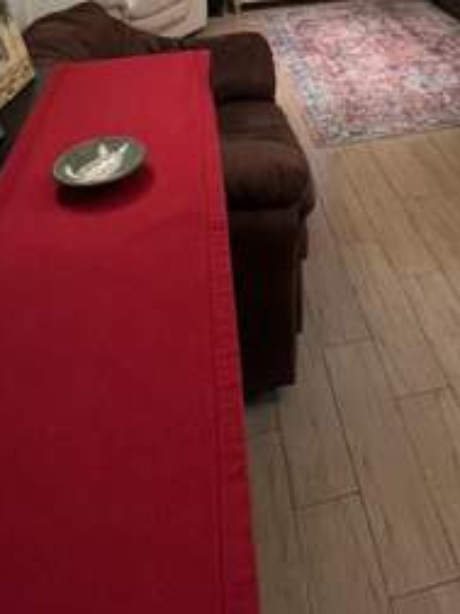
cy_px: -119
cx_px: 307
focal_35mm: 33
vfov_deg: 39.9
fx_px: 585
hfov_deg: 42.4
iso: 500
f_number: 1.8
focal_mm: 1.57
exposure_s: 1/60
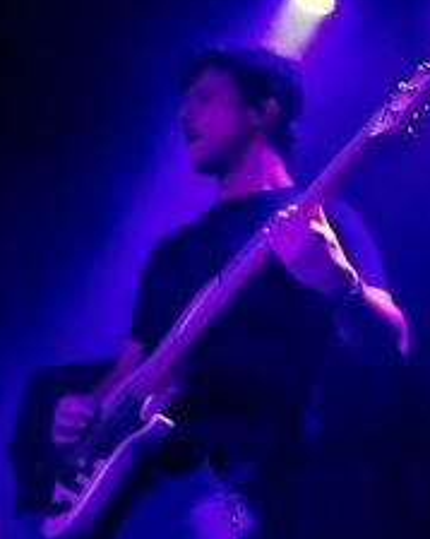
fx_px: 1847
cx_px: 440
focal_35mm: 116
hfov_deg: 13.1
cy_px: 58
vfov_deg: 16.4
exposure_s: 1/60
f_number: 4
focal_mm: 24
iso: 5000
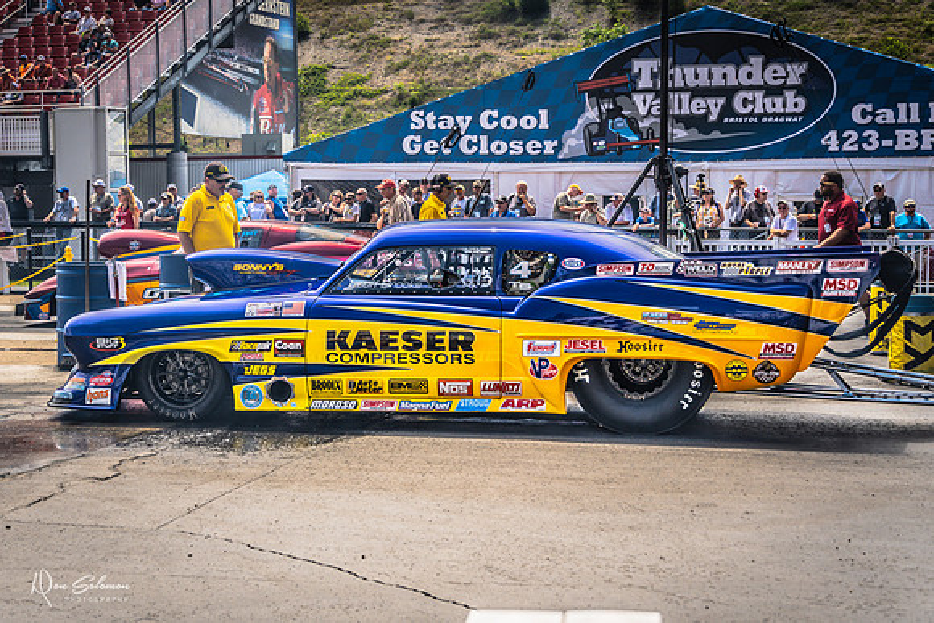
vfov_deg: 19.8
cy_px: 303
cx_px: 439
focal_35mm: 69
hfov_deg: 29.3
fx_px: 1785
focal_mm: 42
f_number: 5.6
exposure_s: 1/400
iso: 100
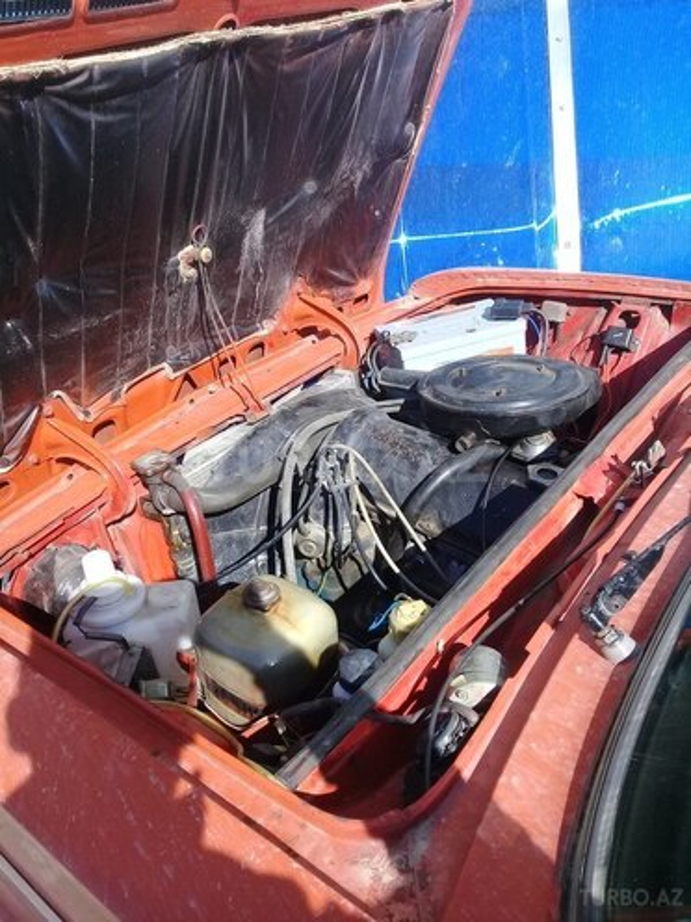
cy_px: 461
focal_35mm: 31
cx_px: 346
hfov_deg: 45.4
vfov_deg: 58.4
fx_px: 825
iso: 50
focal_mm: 3.3
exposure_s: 1/654
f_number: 2.2
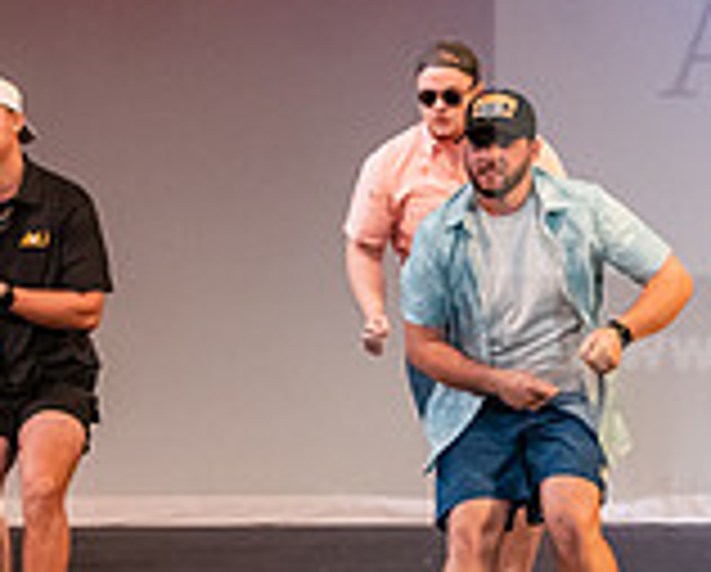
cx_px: 360
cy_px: 444
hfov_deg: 7.5
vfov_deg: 6.0
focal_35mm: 258
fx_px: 5439
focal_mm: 75
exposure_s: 1/250
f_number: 3.2
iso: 4000
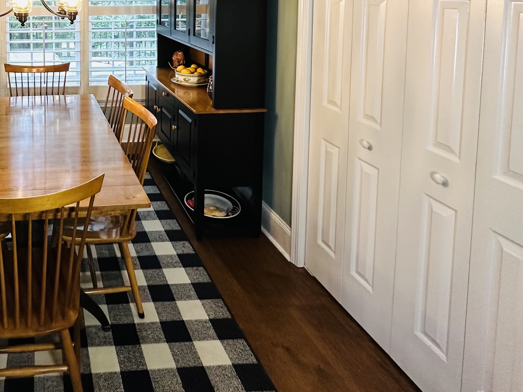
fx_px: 423
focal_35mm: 28
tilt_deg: -4.3
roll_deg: +0.2
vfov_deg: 44.0
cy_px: 18
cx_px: 72
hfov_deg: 56.5
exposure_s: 1/120
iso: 200
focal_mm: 2.22
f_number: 2.2
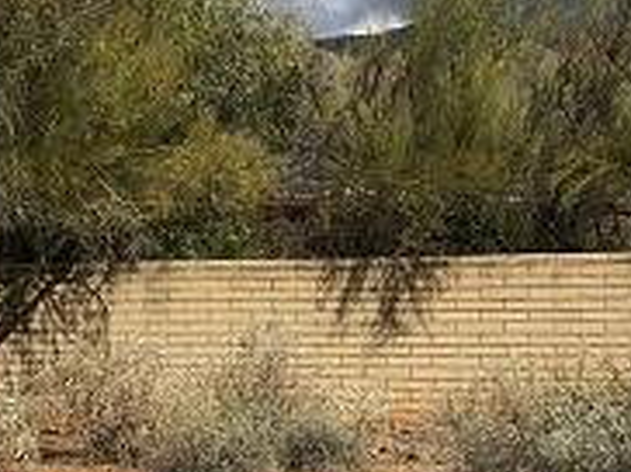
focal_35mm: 102
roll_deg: -1.6
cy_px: 246
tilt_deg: +3.7
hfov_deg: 17.3
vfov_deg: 14.5
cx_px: -329
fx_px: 1857
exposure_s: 1/3663
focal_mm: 4.15
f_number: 2.2
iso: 25
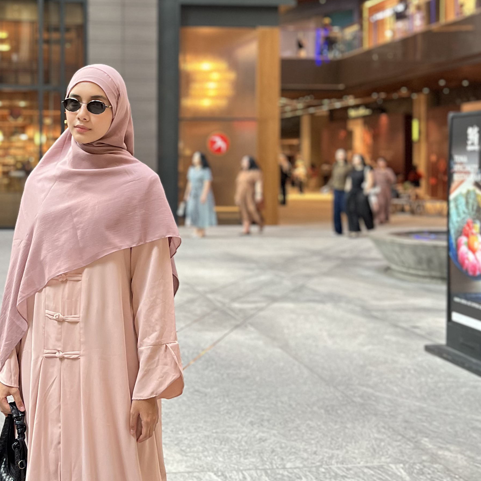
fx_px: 817
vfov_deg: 32.5
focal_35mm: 52
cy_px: 163
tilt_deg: +0.1
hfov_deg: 32.2
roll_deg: +0.6
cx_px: 126
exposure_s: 1/50
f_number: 1.6
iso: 250
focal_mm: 5.1
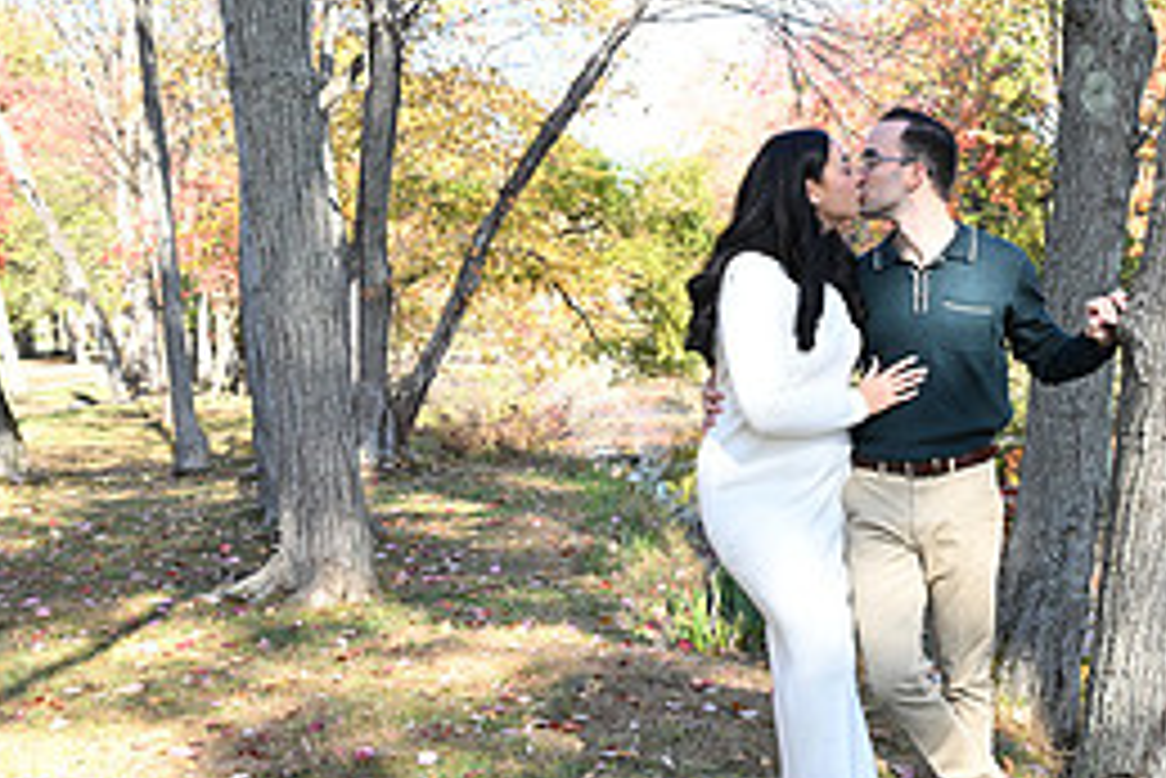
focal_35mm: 57
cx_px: 819
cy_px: 420
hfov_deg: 34.5
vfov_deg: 23.8
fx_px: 1851
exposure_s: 1/100
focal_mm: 25.5
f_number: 6.3
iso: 200
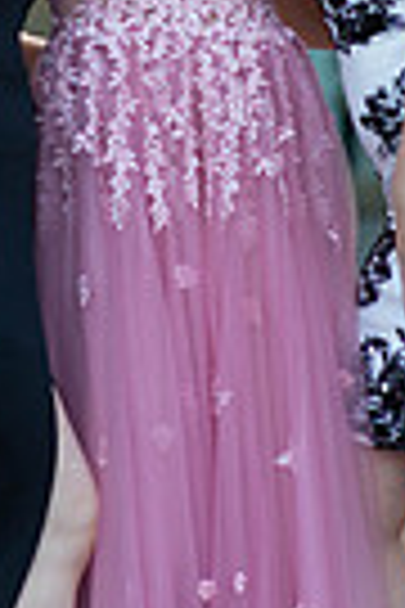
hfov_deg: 4.9
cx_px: 169
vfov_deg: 7.3
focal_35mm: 283
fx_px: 4775
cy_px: 90
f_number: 2
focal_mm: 85
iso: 250
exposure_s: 1/800
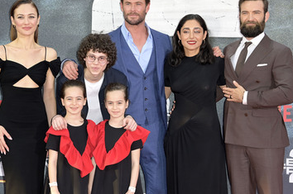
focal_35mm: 125
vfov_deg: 10.9
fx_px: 1016
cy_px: 96
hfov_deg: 16.4
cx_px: 120
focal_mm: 98
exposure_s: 1/250
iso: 400
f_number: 5.6
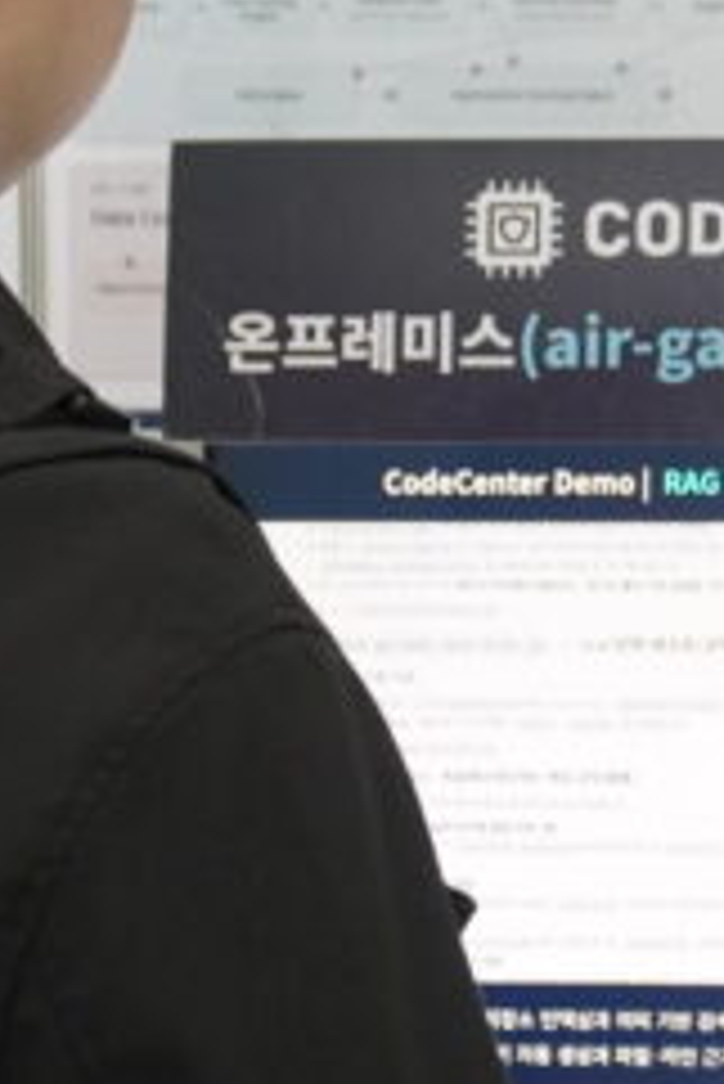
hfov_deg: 9.7
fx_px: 4217
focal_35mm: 140
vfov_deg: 14.6
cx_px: 809
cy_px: 479
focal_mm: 22
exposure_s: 1/200
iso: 1600
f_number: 4
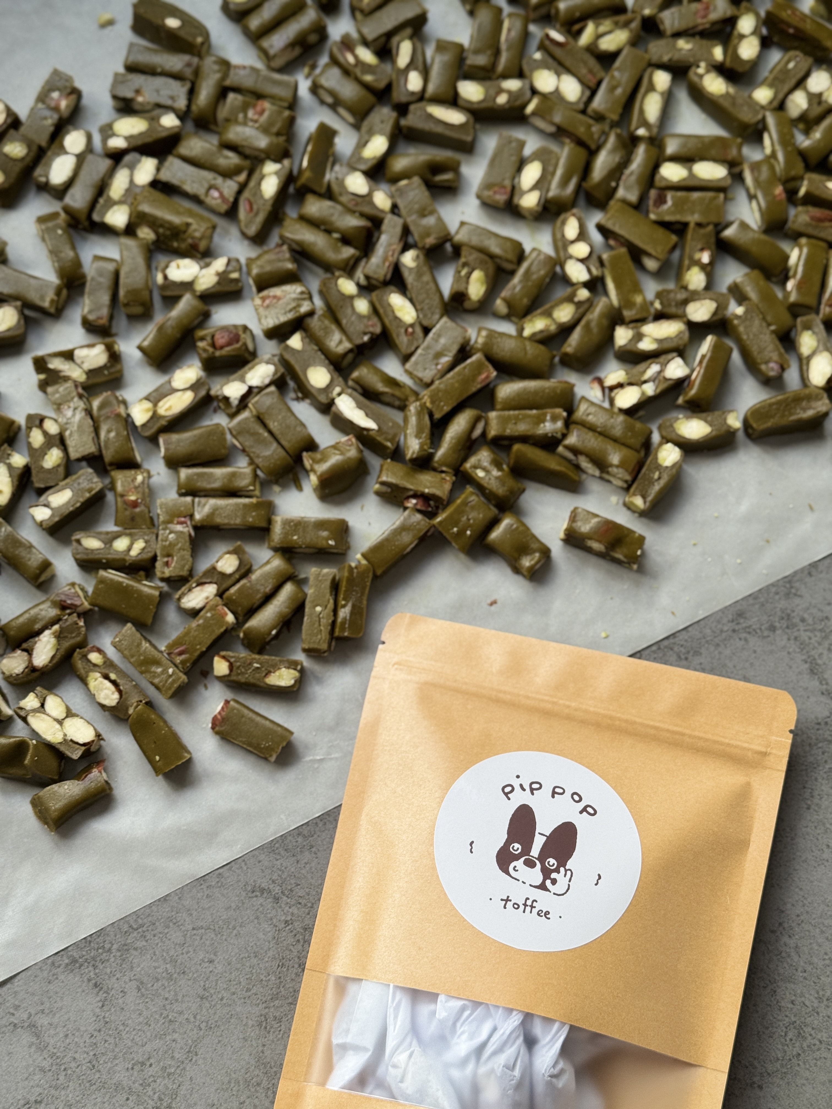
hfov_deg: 30.3
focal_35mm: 48
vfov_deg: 39.7
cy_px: 554
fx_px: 1538
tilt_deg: -75.1
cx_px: 416
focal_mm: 6.76
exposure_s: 1/364
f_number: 1.78
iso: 64
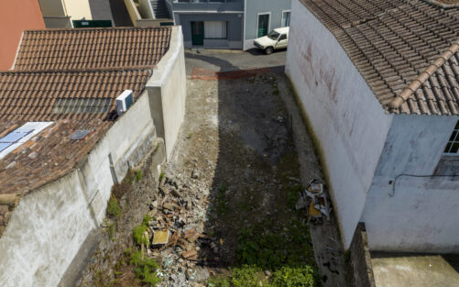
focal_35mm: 26
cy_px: 132
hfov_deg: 70.4
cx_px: 226
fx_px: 325
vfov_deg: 47.5
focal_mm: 12.29
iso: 120
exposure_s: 1/3200
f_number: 2.8
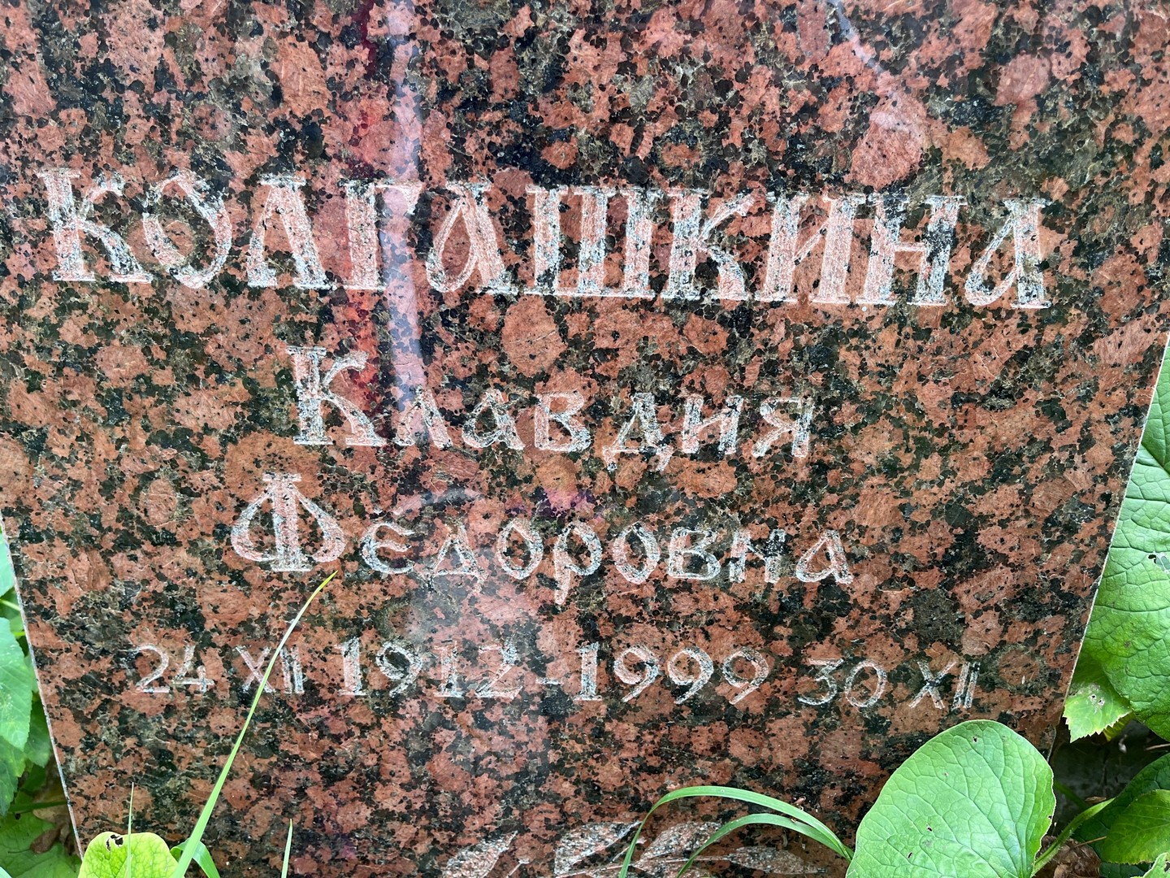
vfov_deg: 53.1
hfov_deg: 67.3
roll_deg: +4.1
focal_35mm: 26
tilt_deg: -23.1
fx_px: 879
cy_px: 439
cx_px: 585
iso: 100
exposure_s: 1/121
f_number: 1.6
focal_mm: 5.1
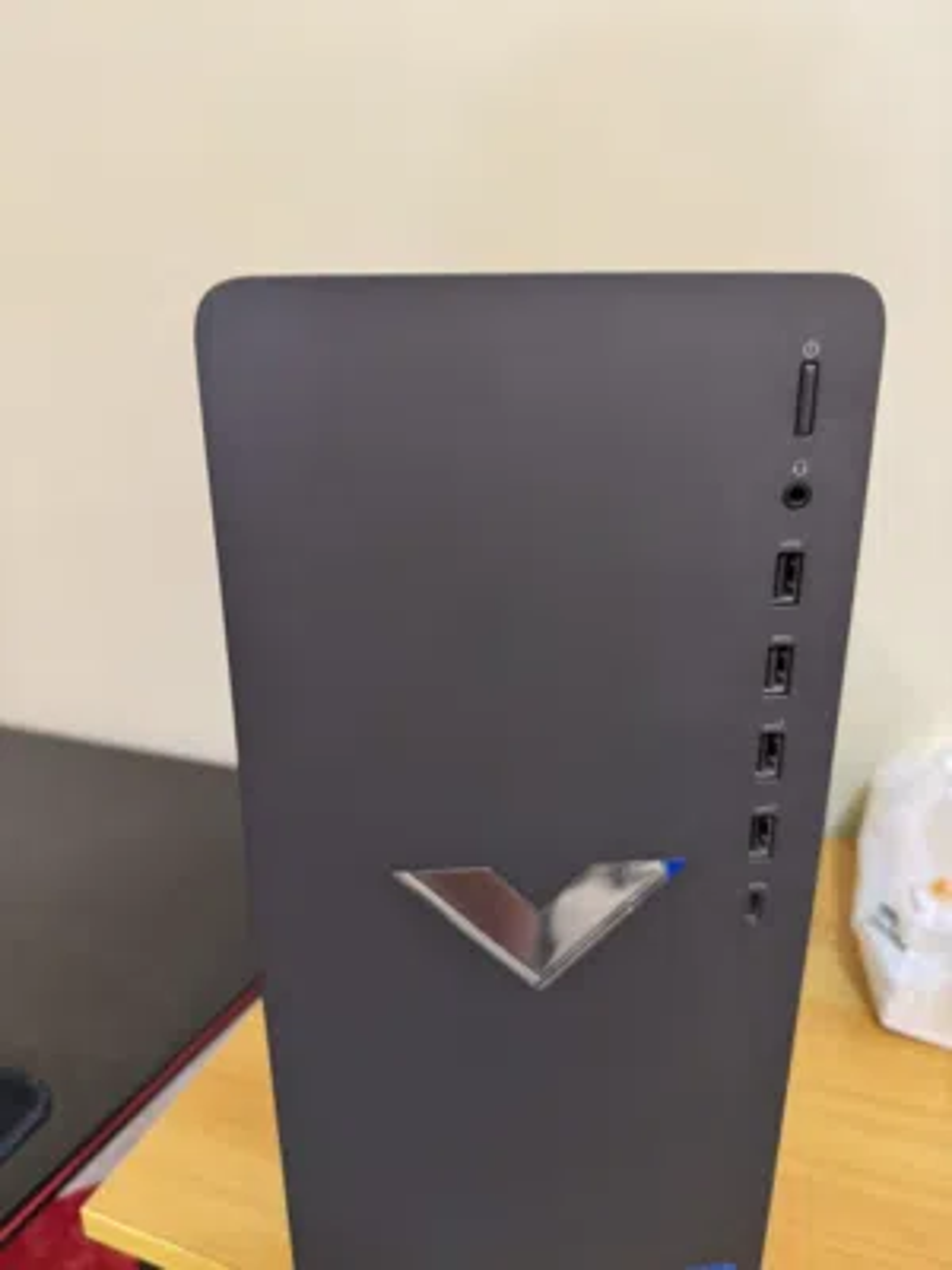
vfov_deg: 71.6
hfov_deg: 56.8
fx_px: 880
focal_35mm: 24
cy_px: 635
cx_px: 476
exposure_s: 1/60
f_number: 1.78
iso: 800
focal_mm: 6.76
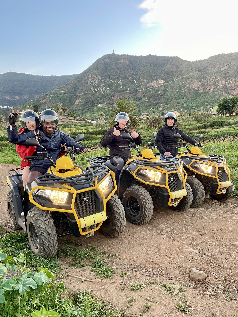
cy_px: 158
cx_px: 119
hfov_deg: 53.1
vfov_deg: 67.3
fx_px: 238
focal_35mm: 26
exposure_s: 1/88
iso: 125
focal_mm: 4.2
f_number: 1.6
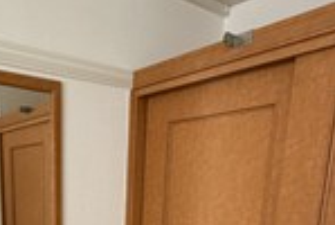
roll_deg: +0.6
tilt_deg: -11.4
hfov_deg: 46.0
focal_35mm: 39
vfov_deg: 29.8
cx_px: 52
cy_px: 266
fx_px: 364
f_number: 2.2
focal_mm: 2.22
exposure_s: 1/100
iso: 250
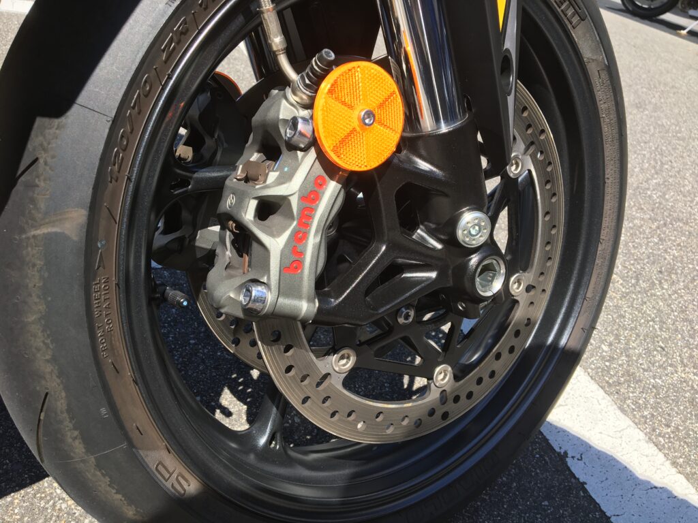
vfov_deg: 48.2
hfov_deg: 61.7
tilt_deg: -31.6
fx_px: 585
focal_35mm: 29
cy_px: 262
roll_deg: -14.0
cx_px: 349
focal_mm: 4.15
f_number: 2.2
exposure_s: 1/657
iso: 25
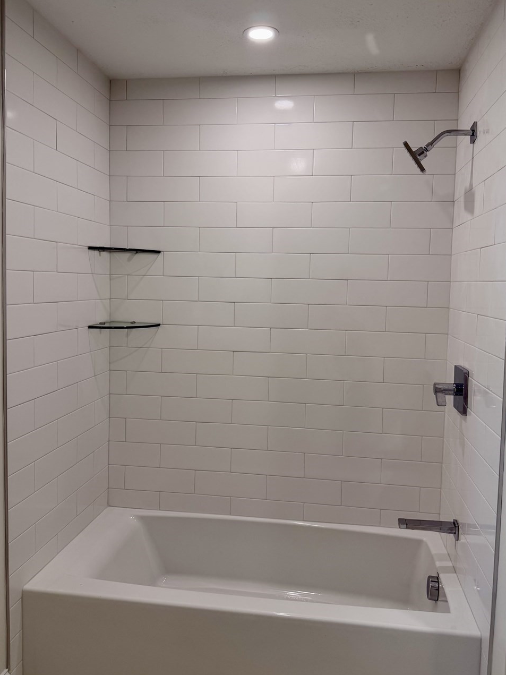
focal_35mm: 29
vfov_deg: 61.6
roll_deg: -1.2
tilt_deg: -3.8
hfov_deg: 48.2
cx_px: 250
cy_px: 319
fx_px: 565
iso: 100
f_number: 1.78
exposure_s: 1/190
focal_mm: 6.76
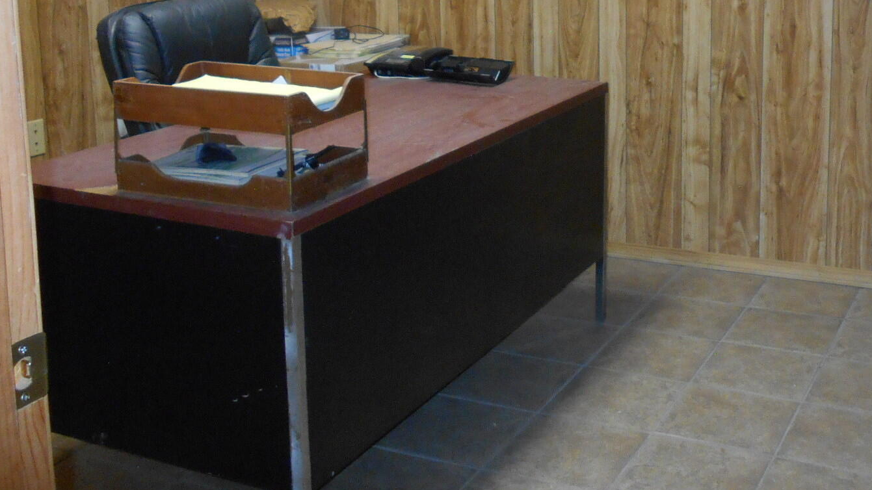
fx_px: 1110
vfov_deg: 24.2
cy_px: 54
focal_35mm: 48
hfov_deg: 42.4
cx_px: 577
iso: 280
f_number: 3.2
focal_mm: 4.6
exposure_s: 1/25
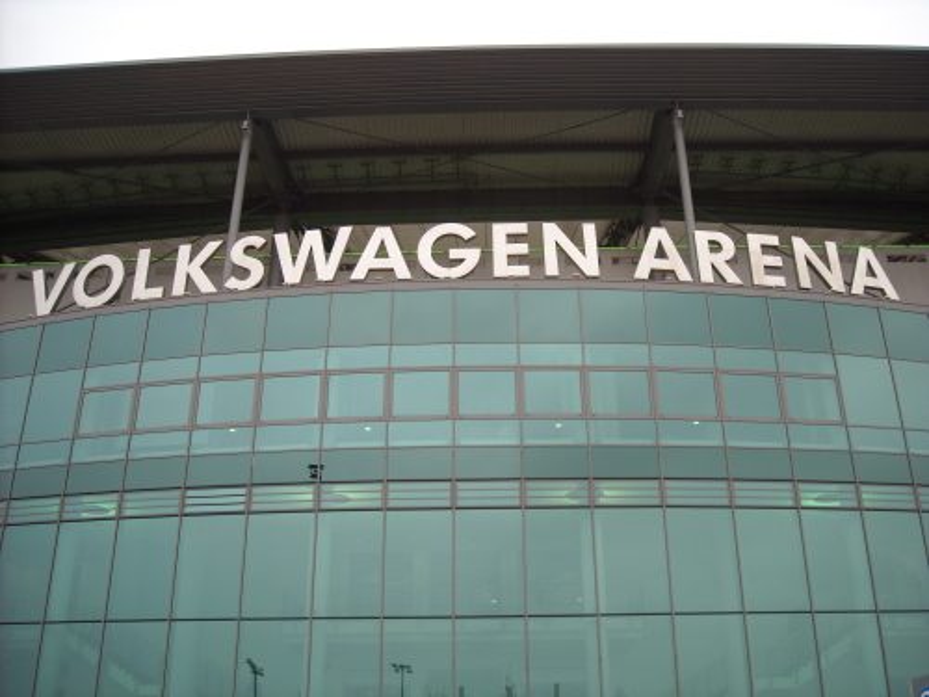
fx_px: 939
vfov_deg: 40.7
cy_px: 348
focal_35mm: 35
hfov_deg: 52.6
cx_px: 464
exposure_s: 1/239
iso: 64
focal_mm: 5.7
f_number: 2.8
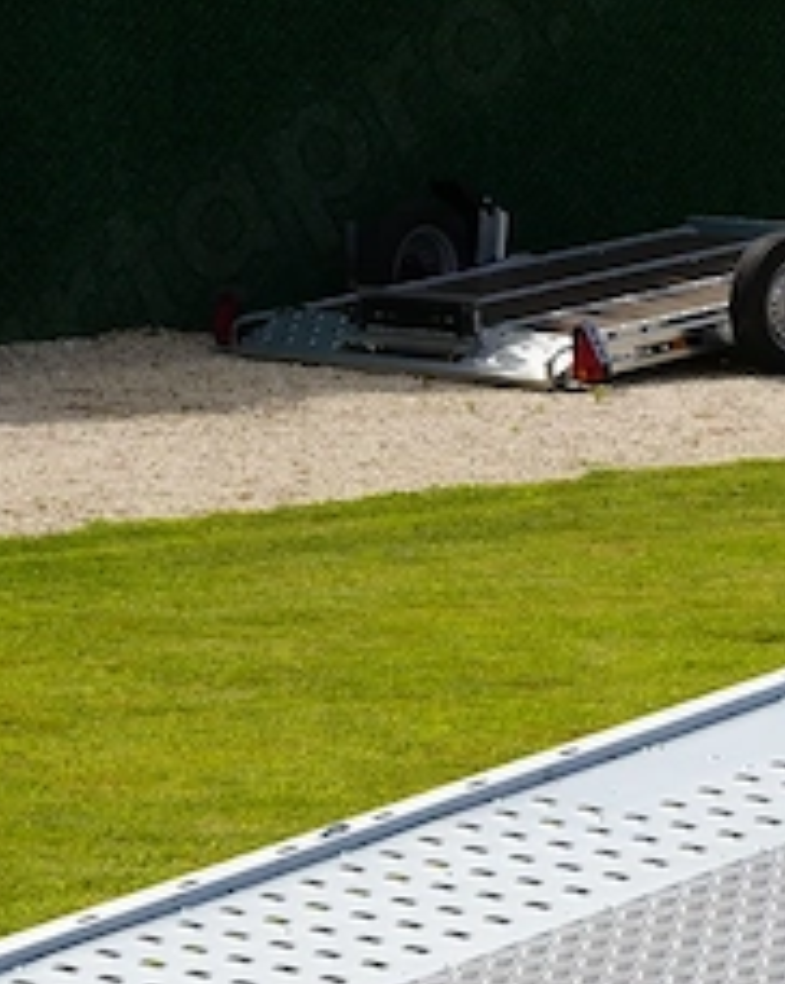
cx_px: 845
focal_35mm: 206
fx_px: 5991
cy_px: 1167
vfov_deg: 9.3
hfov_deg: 7.5
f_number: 10
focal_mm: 50
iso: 100
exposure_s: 1/200
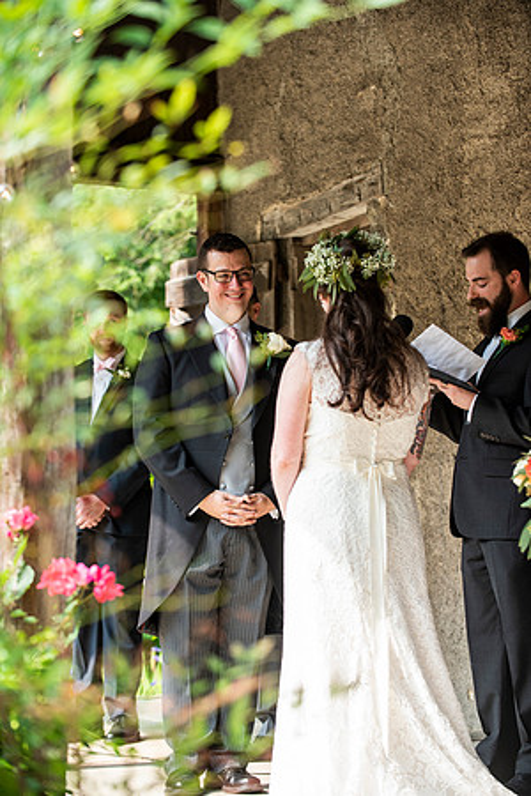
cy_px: 398
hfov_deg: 13.4
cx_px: 266
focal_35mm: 102
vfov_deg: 20.0
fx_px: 2257
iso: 400
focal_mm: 102
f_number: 3.5
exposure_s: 1/640
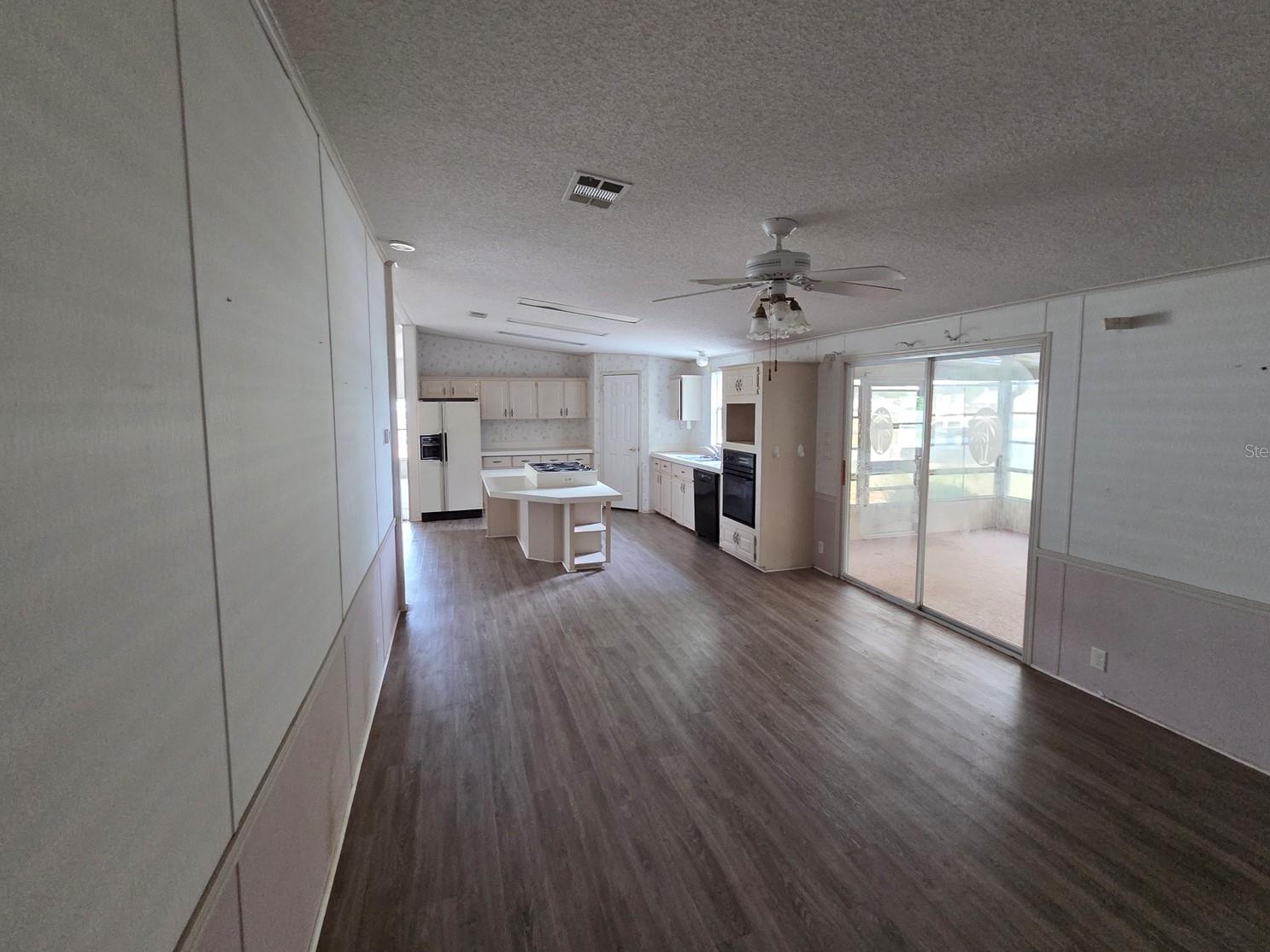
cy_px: 450
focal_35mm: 14
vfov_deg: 85.6
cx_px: 642
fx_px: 514
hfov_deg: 102.1
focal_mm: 2.2
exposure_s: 1/60
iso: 640
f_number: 2.2
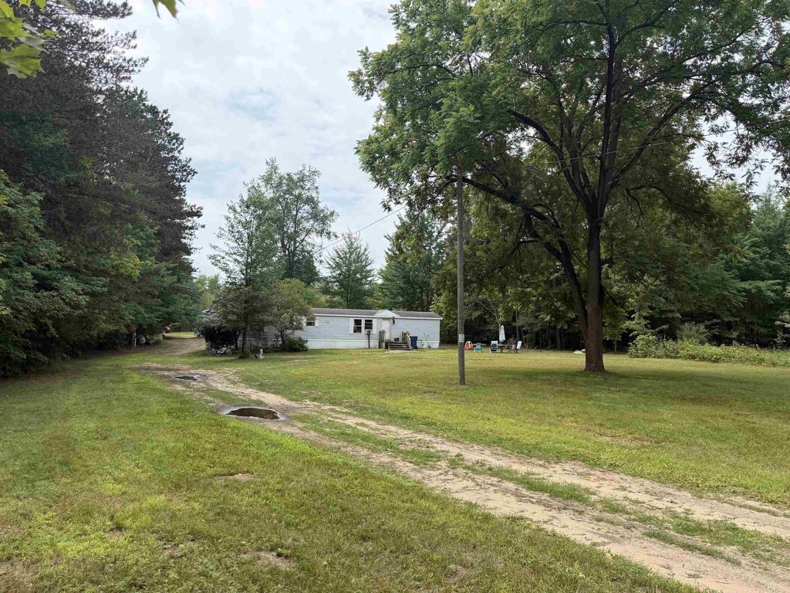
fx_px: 548
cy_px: 296
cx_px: 395
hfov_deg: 71.6
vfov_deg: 56.8
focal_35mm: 24
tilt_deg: +2.2
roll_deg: -0.7
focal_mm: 6.76
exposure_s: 1/3425
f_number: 1.78
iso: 100
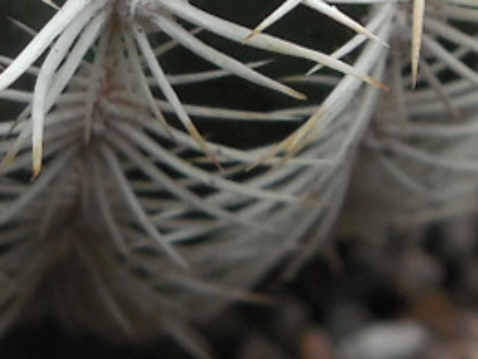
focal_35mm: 190
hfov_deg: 10.4
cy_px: -242
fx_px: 2625
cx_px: 62
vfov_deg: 7.6
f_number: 3.6
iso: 125
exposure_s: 1/100
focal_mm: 5.6
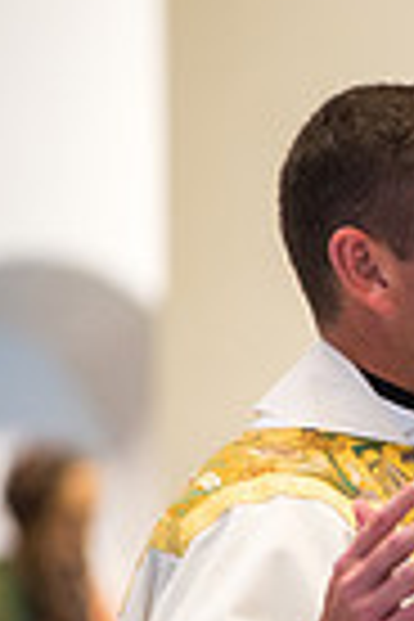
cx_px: 1178
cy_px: 657
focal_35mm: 889
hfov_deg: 1.5
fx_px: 15334
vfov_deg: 2.3
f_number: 2.8
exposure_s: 1/250
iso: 1250
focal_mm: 200
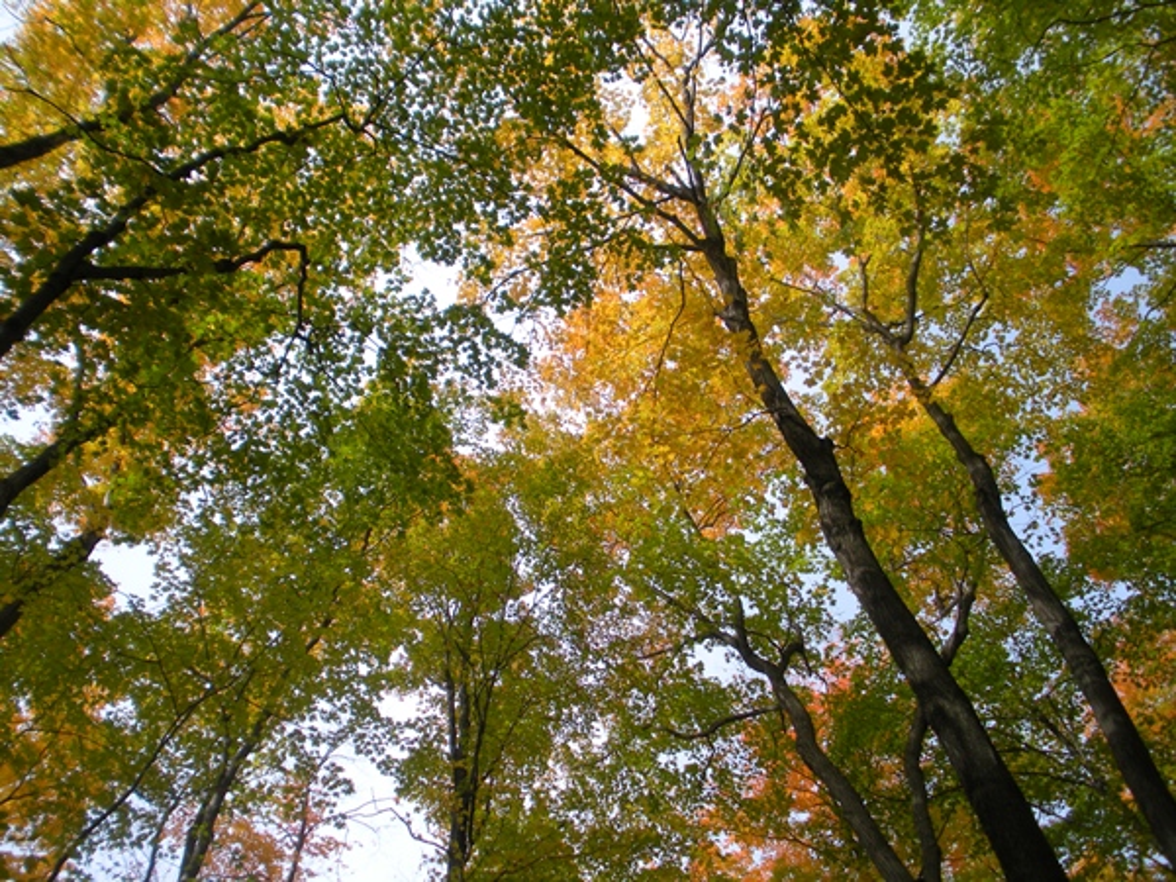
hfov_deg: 51.4
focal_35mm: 36
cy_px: 441
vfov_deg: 39.7
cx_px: 588
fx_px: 1223
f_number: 3.5
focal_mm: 6.3
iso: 64
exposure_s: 1/372
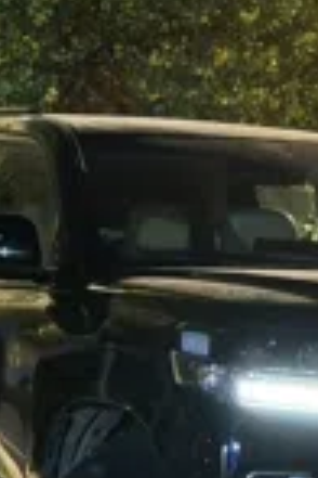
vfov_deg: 9.4
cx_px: 201
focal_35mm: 218
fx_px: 2888
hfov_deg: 6.3
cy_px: 511
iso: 800
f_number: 1.78
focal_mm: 6.76
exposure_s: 1/23
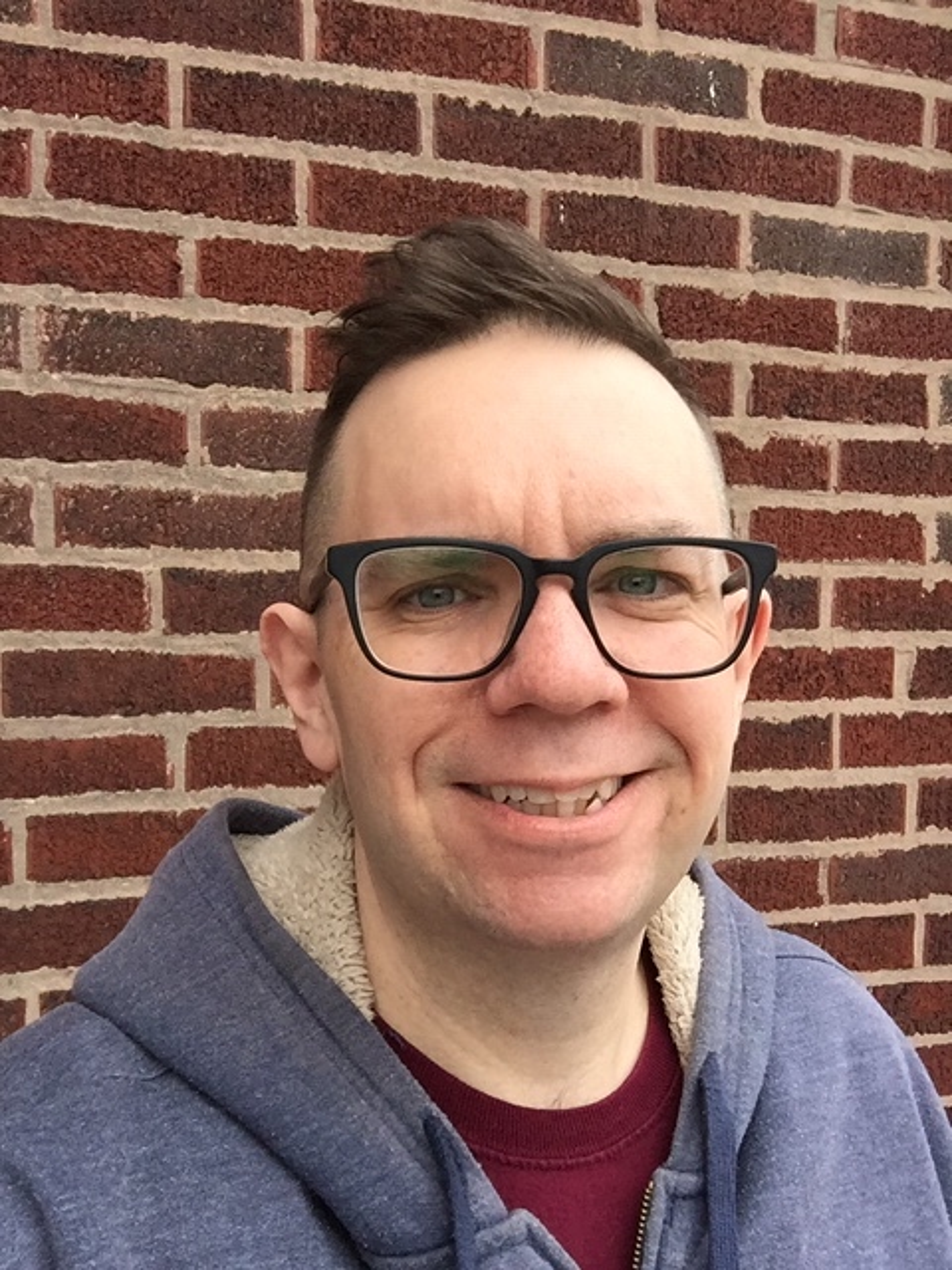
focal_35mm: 31
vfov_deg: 58.4
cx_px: 476
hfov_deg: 45.4
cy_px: 635
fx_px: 1137
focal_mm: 2.65
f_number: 2.2
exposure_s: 1/351
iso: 32
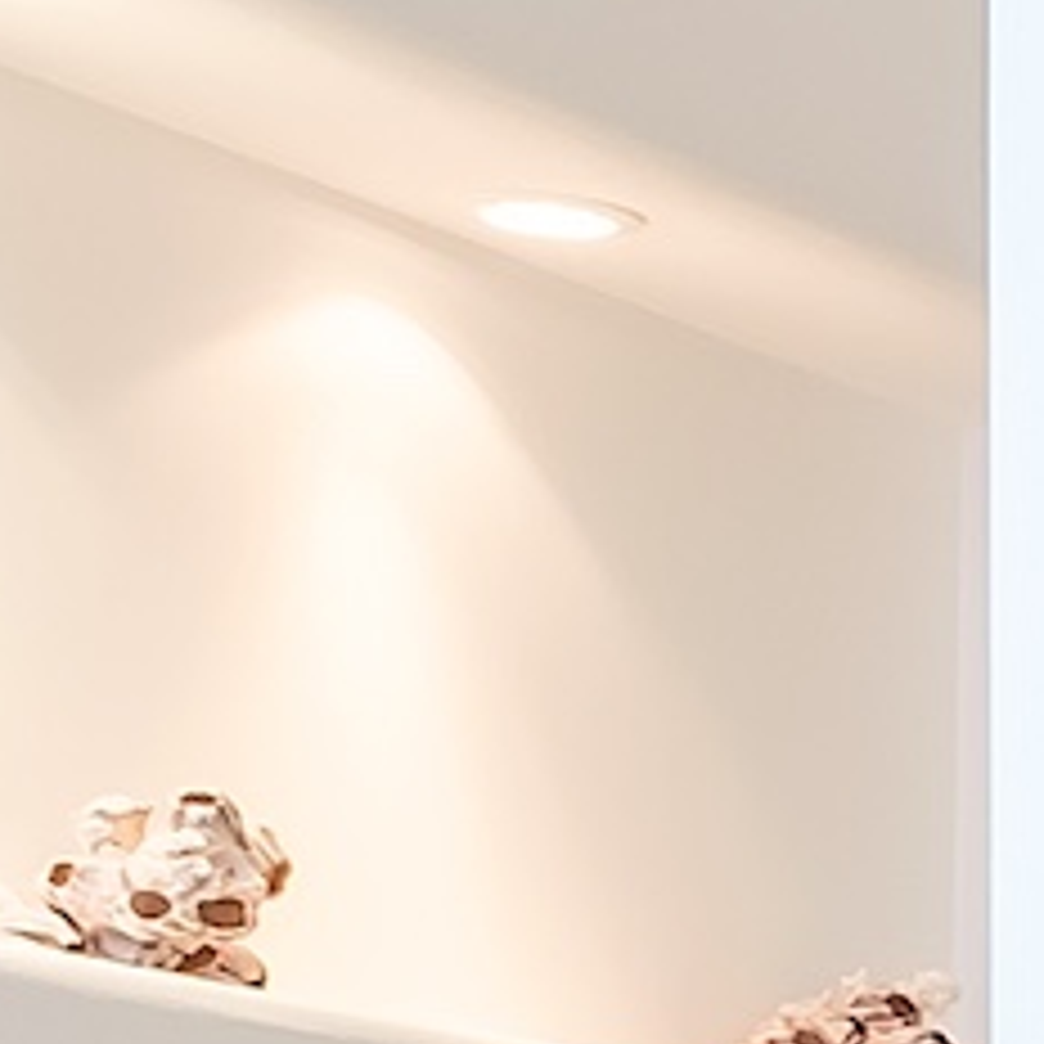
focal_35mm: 165
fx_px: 5630
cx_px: 5252
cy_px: 1874
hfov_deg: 6.2
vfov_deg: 10.0
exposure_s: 1/4
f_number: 10
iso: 200
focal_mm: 12
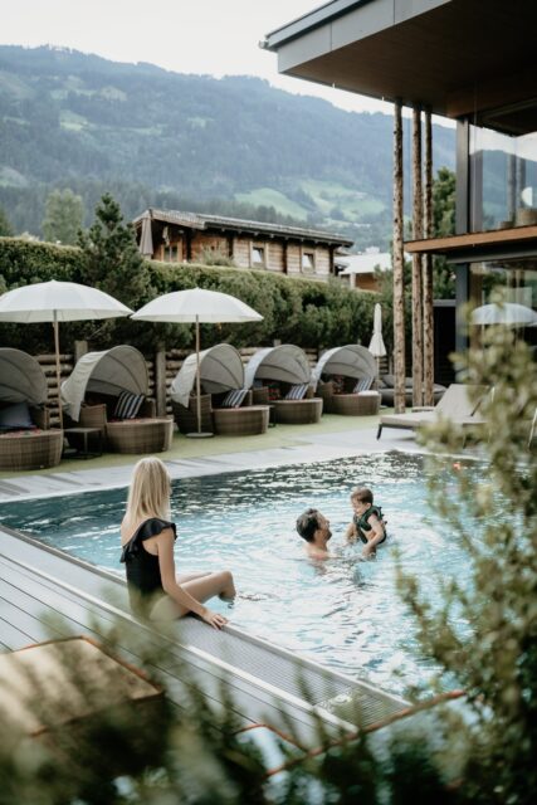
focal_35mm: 35
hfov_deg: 37.9
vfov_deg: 54.4
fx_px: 783
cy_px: 402
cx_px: 268
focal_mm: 35
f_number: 2
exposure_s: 1/500
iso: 100
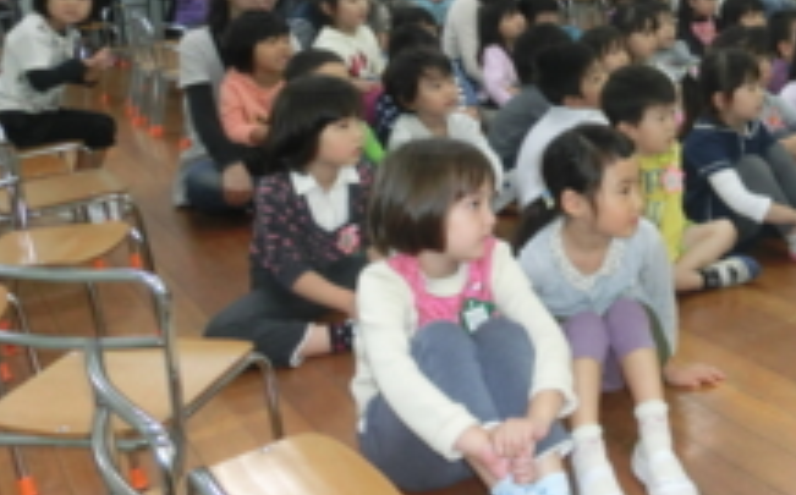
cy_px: 44
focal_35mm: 47
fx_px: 1018
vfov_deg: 26.4
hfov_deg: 39.7
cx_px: 712
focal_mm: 4.24
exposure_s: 1/80
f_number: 3
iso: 400
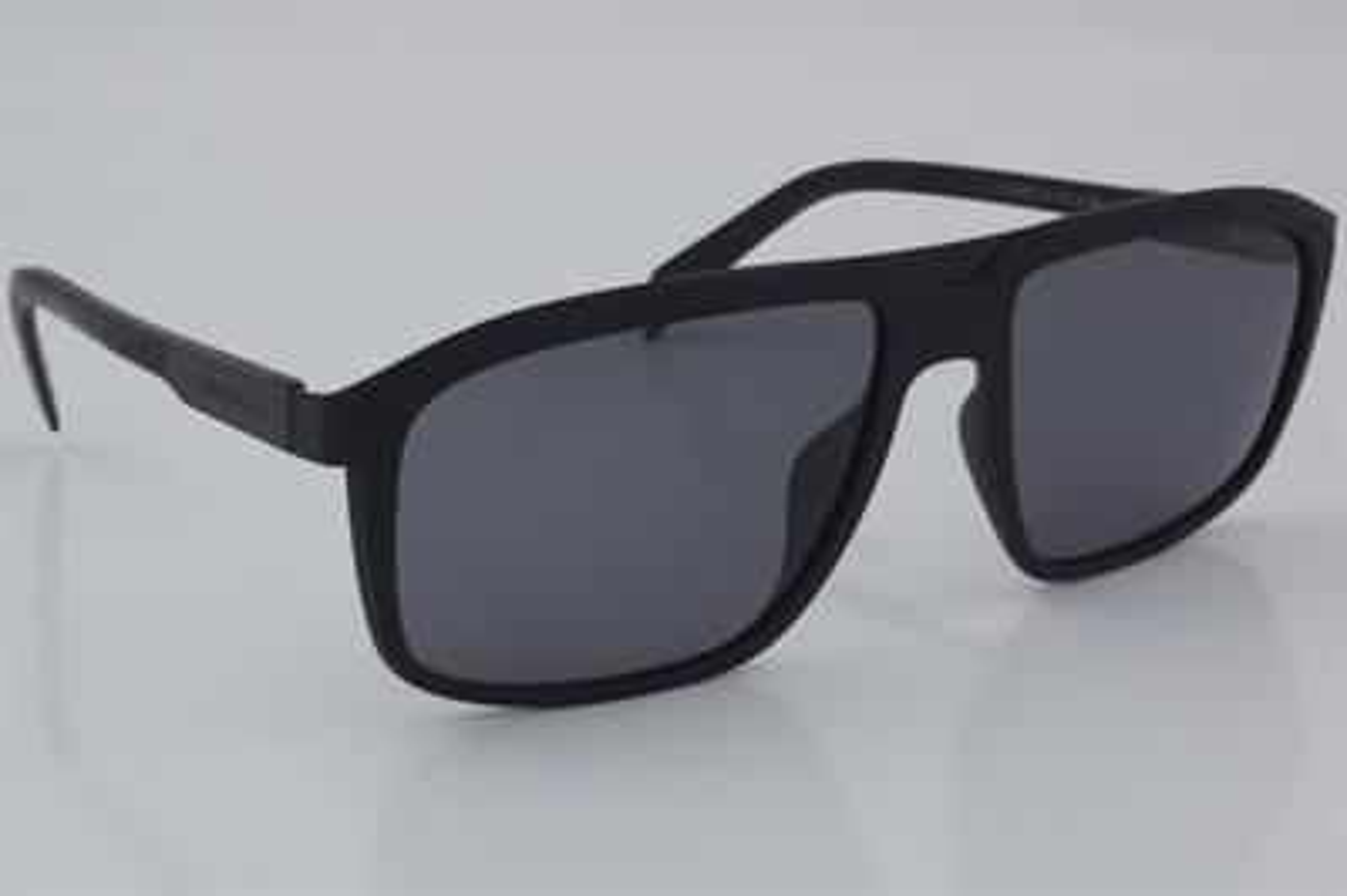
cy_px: 448
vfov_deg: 18.2
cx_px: 674
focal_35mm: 75
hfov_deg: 27.0
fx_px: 2804
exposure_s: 1/4
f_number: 32
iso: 100
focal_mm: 50
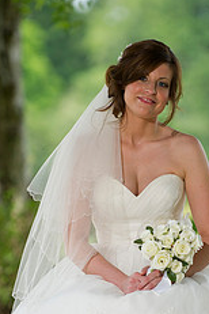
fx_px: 3048
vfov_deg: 5.9
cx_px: 146
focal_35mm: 350
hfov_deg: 3.9
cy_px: 243
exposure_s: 1/800
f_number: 2.8
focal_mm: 180
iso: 500
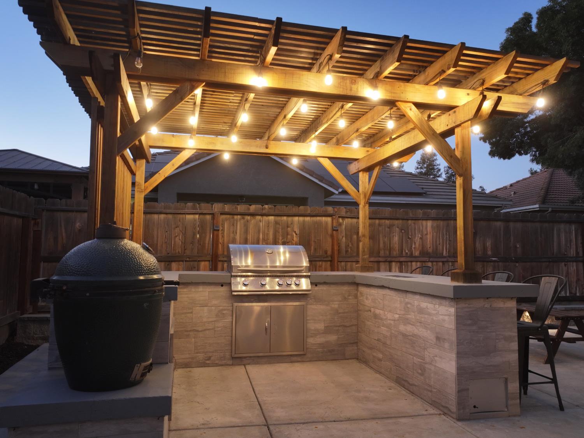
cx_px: 292
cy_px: 219
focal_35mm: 24
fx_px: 405
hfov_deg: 71.6
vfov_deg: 56.8
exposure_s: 1/15
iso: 250
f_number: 2.8
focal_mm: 12.29
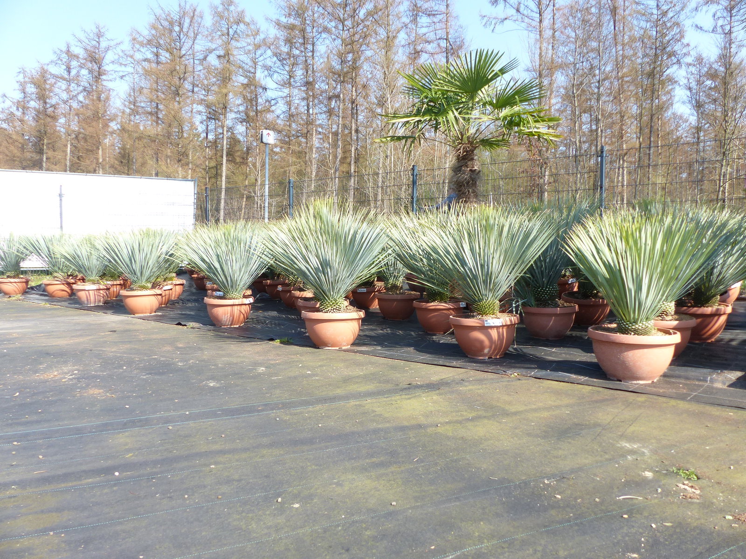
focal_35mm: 25
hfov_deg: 69.4
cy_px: 280
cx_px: 373
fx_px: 539
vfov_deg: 54.9
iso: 100
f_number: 4
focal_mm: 4.5
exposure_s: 1/250
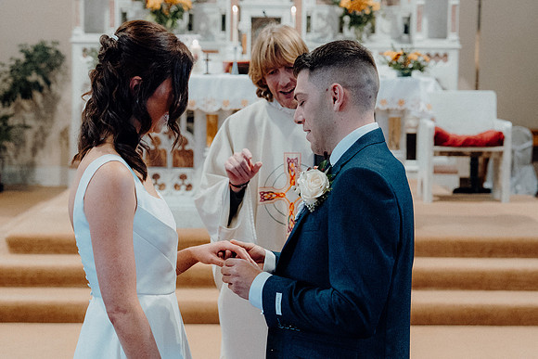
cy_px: 180
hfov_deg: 27.0
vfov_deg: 18.2
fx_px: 1121
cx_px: 269
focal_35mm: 75
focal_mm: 50
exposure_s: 1/160
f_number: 3.5
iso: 4000
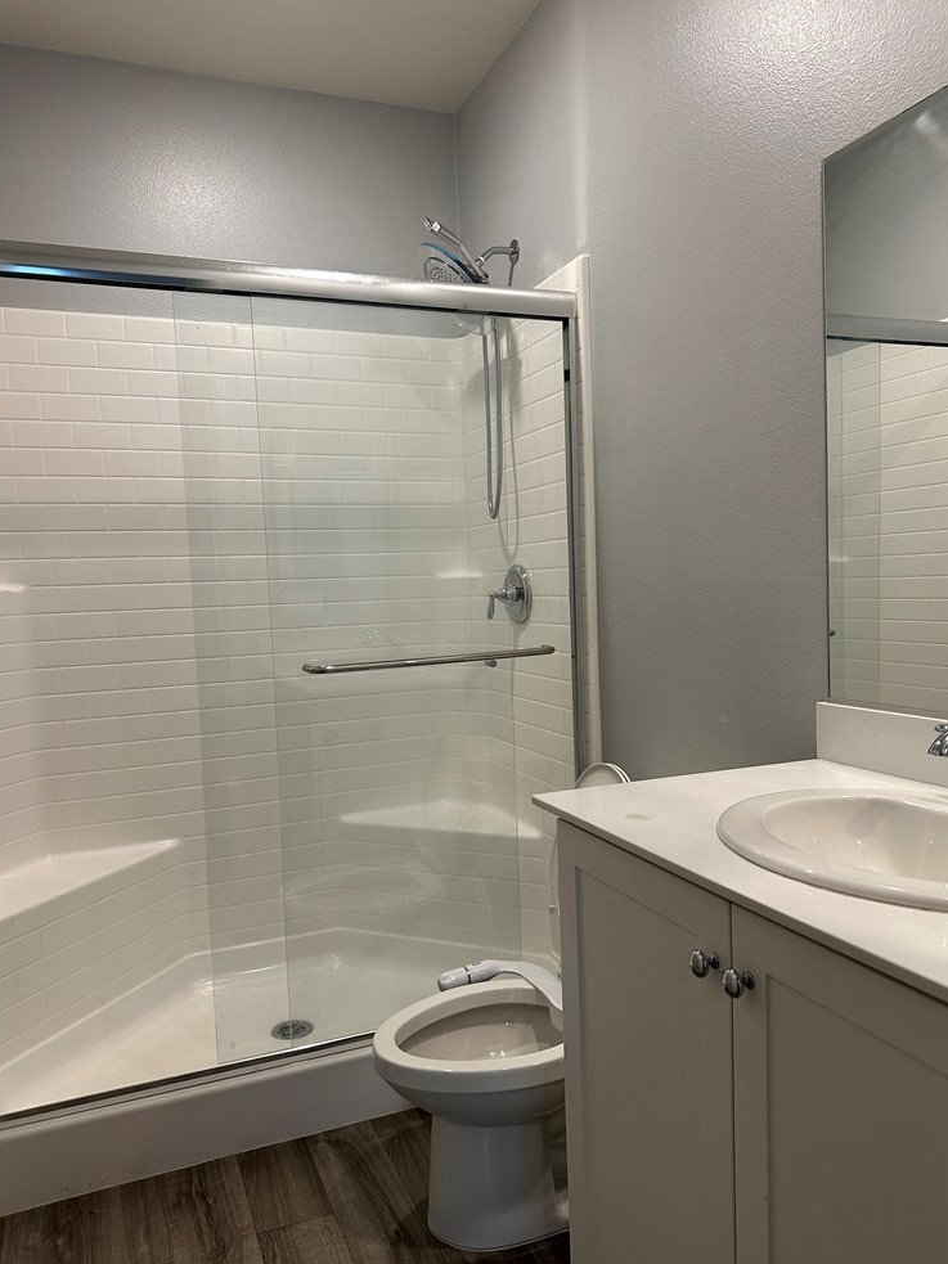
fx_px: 913
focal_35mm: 25
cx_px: 482
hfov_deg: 54.9
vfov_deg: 69.4
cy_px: 648
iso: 200
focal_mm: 6.86
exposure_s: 1/120
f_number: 1.78
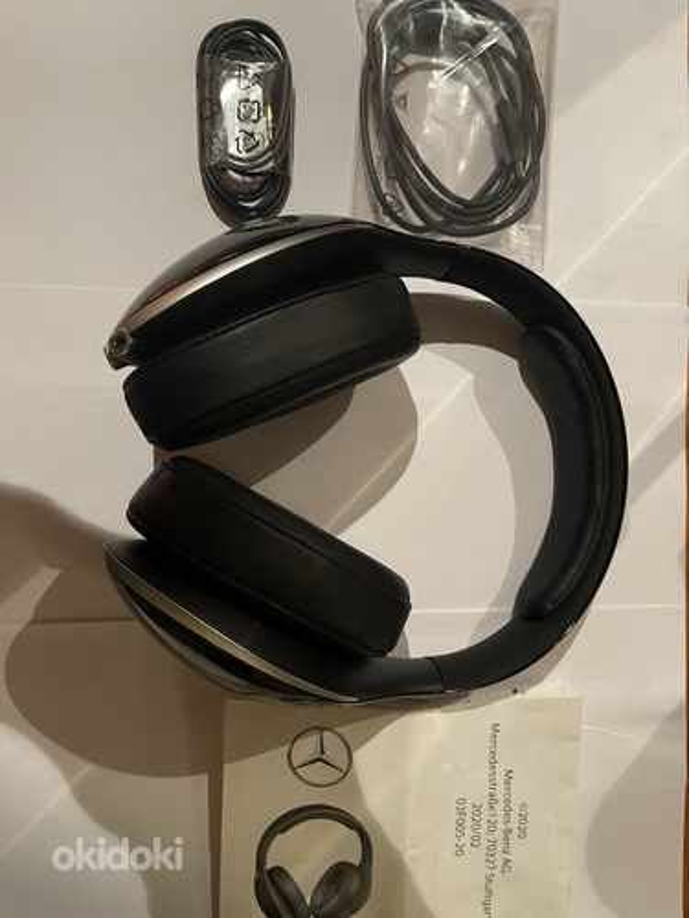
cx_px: 344
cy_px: 459
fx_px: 663
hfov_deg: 54.9
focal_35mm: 25
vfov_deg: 69.4
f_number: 1.6
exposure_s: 1/33
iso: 500
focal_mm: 5.1
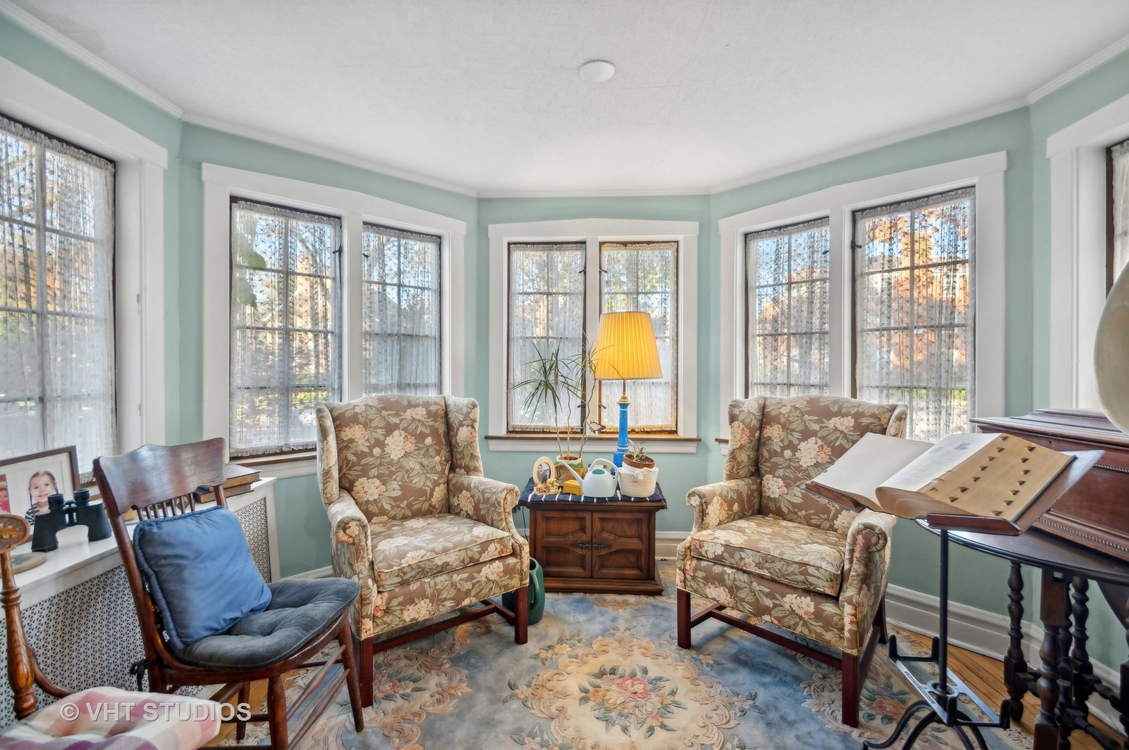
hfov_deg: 100.4
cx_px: 564
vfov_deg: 77.2
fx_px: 470
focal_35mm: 15
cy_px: 375
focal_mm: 10
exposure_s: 1/2
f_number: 11
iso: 100
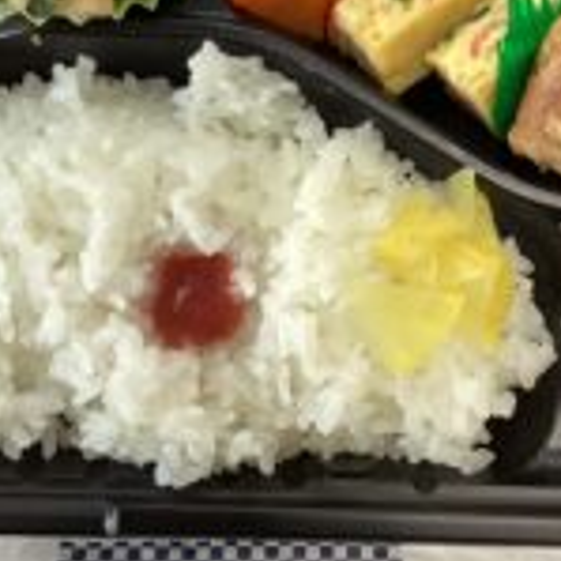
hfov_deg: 25.0
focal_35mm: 69
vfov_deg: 24.8
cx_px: 337
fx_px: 1265
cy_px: 149
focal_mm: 3.3
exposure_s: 1/60
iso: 160
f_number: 2.4
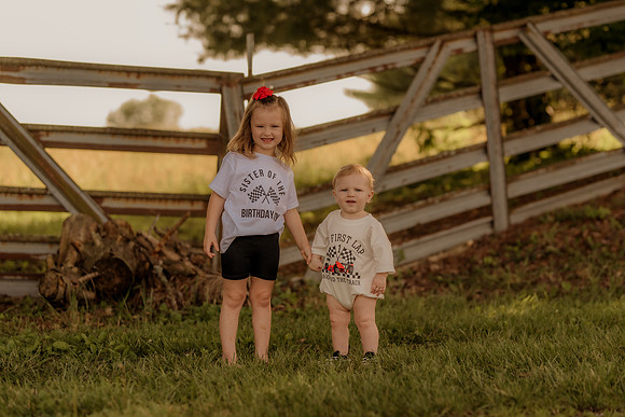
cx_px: 312
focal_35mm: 85
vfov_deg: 16.1
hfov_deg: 23.9
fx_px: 1476
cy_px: 208
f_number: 2
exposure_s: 1/1250
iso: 250
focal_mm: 85
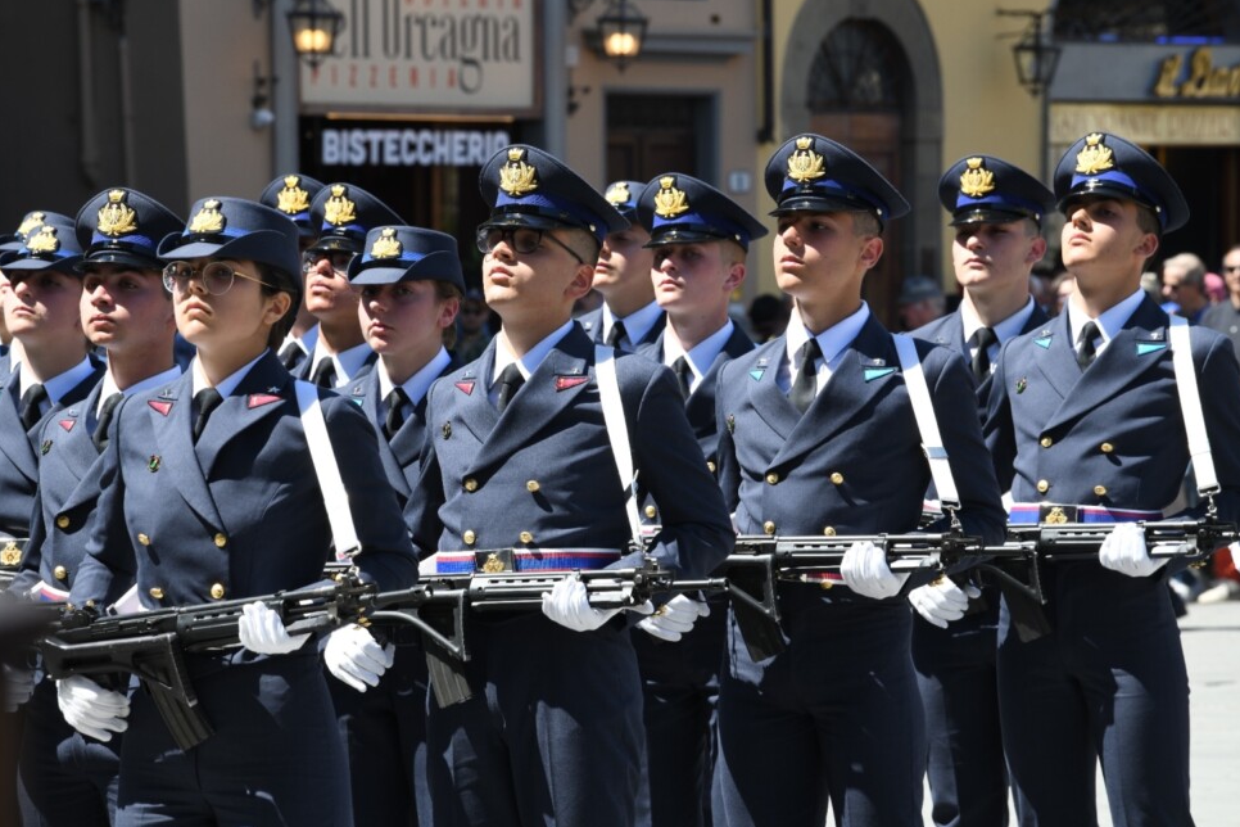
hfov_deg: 9.7
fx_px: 7302
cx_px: 611
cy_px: 391
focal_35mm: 212
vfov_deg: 6.5
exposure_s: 1/160
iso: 320
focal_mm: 200
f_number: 11
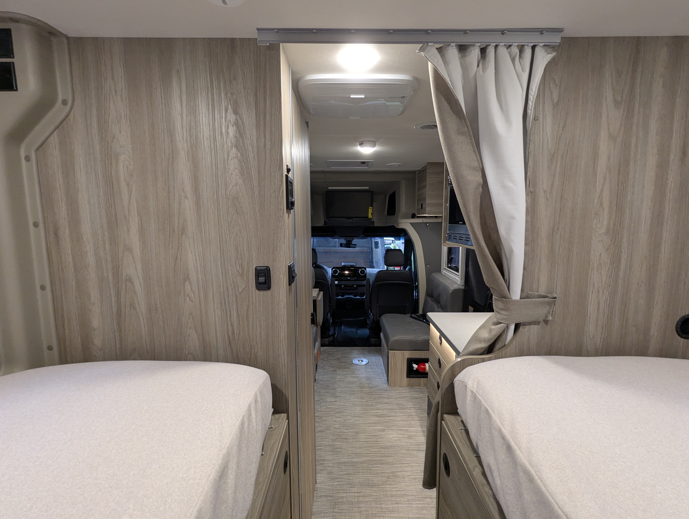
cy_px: 260
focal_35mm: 16
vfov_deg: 78.2
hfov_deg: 94.4
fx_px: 319
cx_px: 344
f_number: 2.2
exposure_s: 1/59.5
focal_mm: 2.35
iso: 271
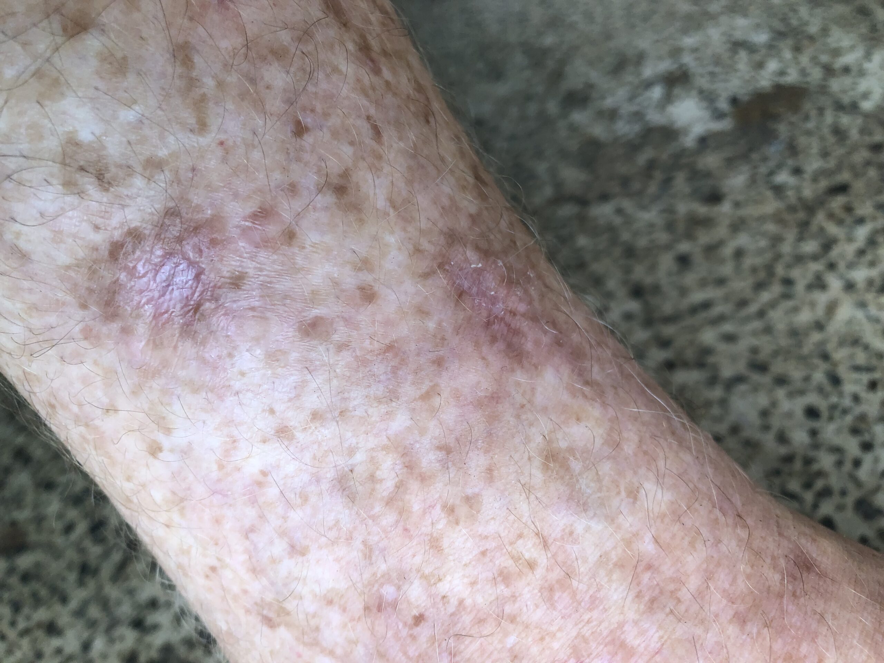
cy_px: 332
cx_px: 442
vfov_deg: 49.7
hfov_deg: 63.4
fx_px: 715
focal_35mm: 28
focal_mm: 3.99
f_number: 1.8
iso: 64
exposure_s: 1/120
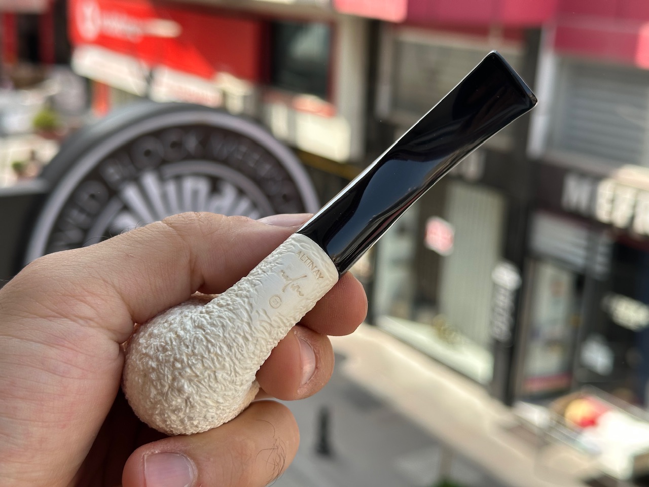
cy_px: 244
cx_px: 324
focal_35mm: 48
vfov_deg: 30.3
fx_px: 900
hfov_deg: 39.7
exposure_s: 1/756
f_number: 1.78
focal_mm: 6.86
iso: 64
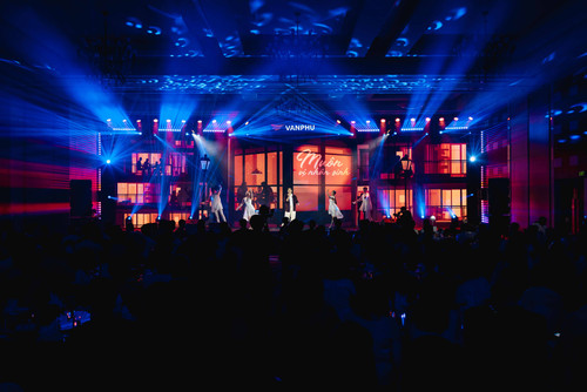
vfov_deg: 36.9
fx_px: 587
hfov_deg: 53.1
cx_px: 294
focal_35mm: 36
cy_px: 196
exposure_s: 1/100
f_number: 4
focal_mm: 36
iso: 1600
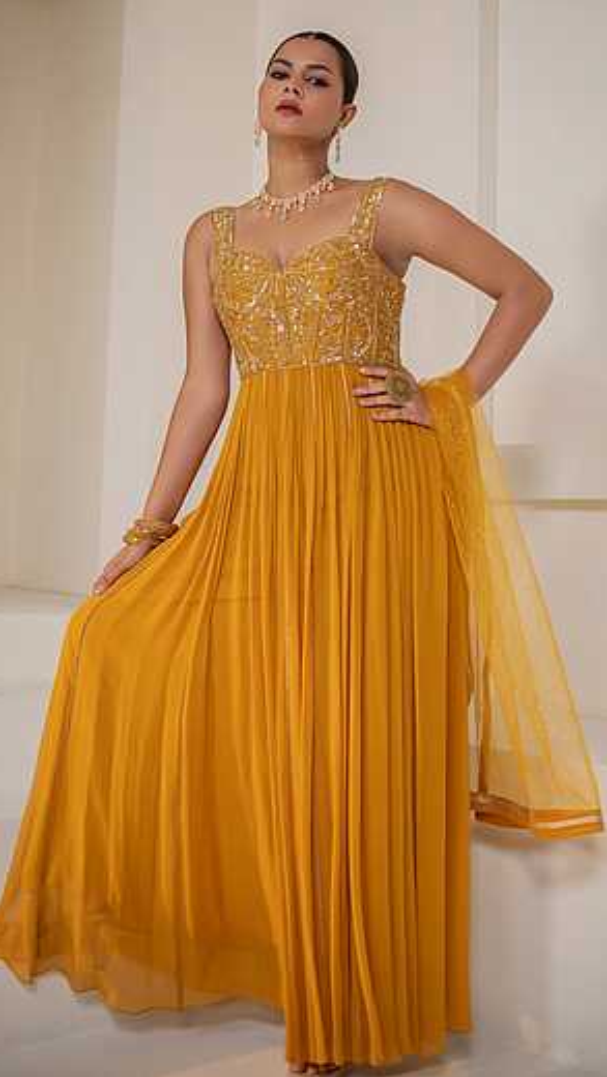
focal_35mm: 37
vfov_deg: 54.0
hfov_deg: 32.0
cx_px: 317
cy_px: 537
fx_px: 1057
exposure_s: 1/125
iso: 400
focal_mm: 35
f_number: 2.8
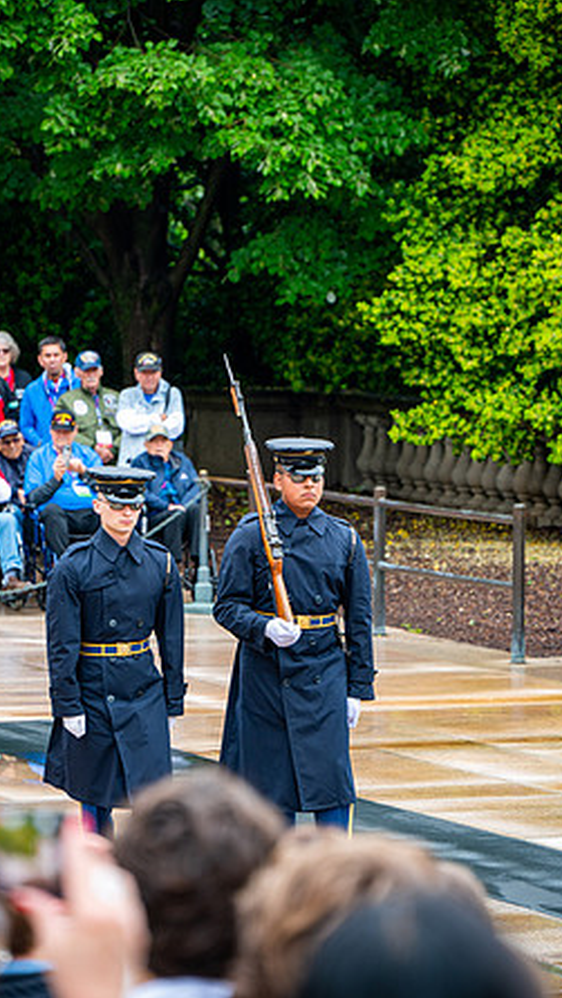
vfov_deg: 10.2
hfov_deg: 5.8
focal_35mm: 211
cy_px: 501
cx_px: 268
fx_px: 5588
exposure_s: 1/100
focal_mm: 200
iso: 500
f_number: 6.3
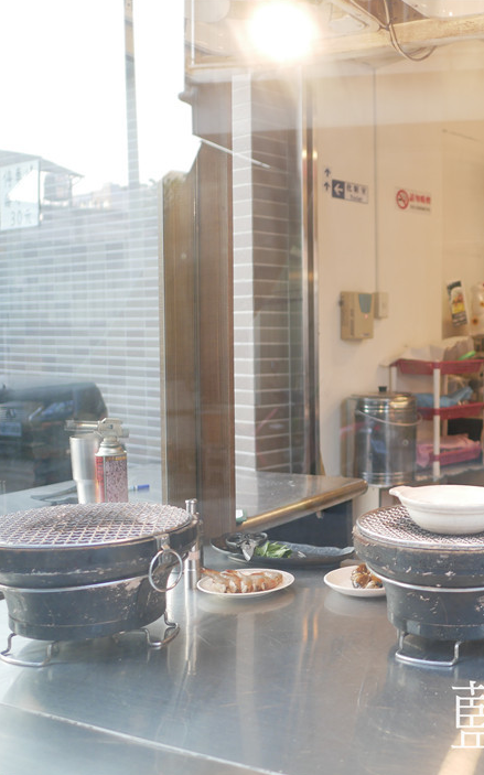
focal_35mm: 43
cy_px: 388
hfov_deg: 28.1
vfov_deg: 46.2
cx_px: 477
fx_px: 908
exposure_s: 1/80
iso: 200
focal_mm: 15
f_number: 1.7
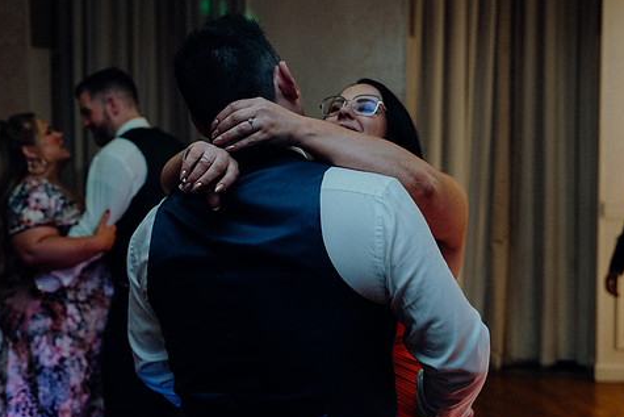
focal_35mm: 55
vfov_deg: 24.6
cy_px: 206
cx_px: 345
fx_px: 954
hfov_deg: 36.2
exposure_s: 1/160
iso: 2500
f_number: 3.5
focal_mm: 45
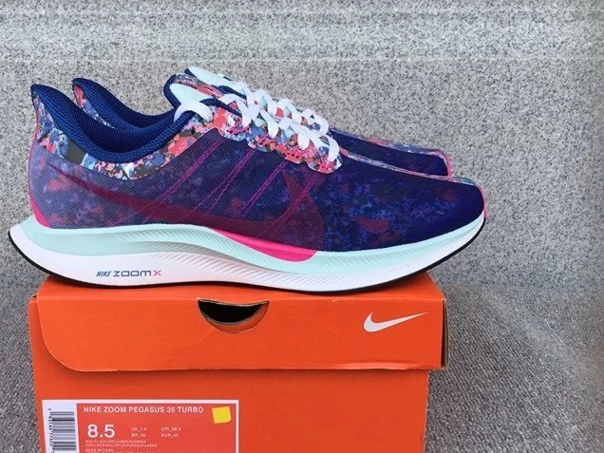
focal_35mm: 39
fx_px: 680
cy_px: 195
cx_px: 227
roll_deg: +0.9
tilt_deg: -14.9
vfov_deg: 36.8
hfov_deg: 47.4
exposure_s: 1/420
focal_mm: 3.3
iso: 25
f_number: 2.4
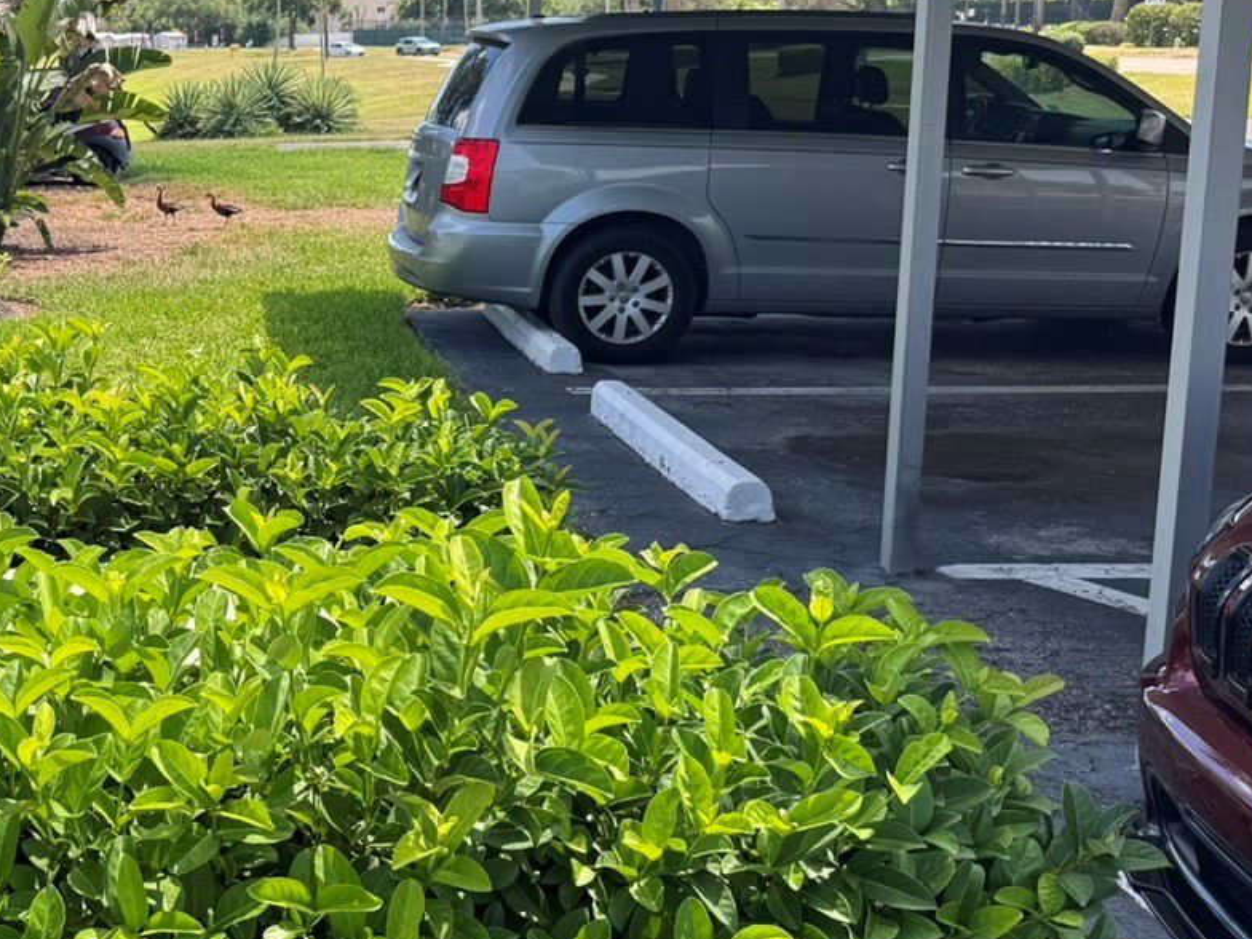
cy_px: 439
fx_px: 1772
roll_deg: +2.4
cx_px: 195
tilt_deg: -11.9
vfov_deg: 29.7
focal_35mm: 49
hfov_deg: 37.1
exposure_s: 1/1042
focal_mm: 6.76
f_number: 1.78
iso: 80
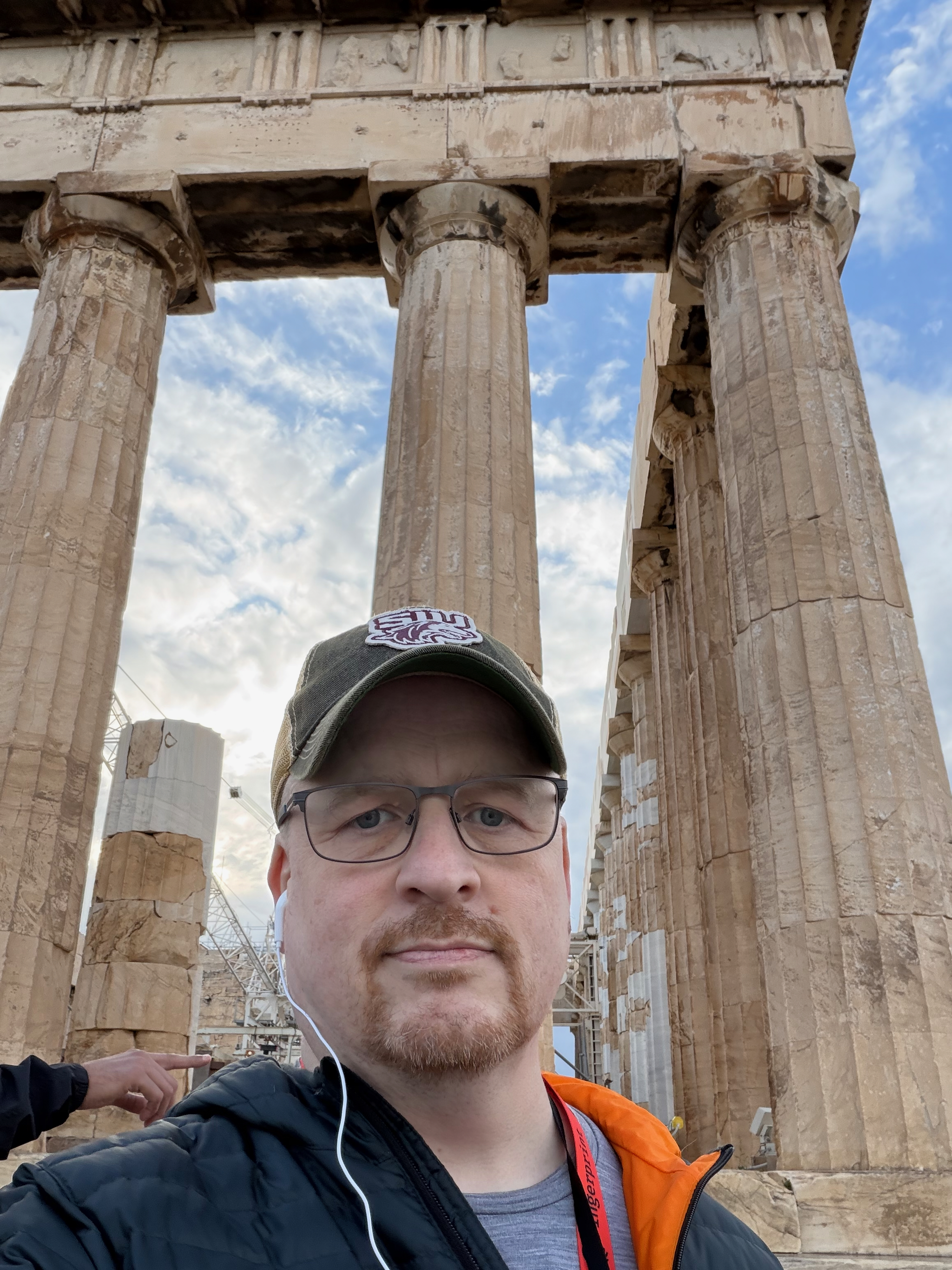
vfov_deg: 60.0
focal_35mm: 30
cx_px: 476
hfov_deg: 46.8
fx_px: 1100
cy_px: 635
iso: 25
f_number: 1.9
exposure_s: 1/187
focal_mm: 2.71
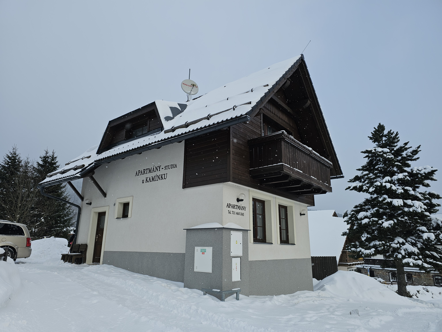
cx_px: 221
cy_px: 166
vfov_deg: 58.9
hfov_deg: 73.9
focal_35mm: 23
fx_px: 294
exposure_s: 1/538
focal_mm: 6.3
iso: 16
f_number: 1.7
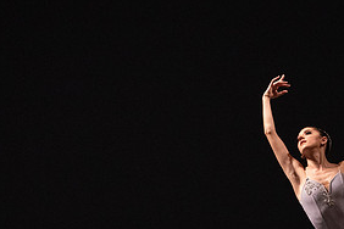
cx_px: 281
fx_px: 3927
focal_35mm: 411
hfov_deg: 5.0
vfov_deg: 3.3
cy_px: 204
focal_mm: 200
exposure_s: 1/400
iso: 12800
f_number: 5
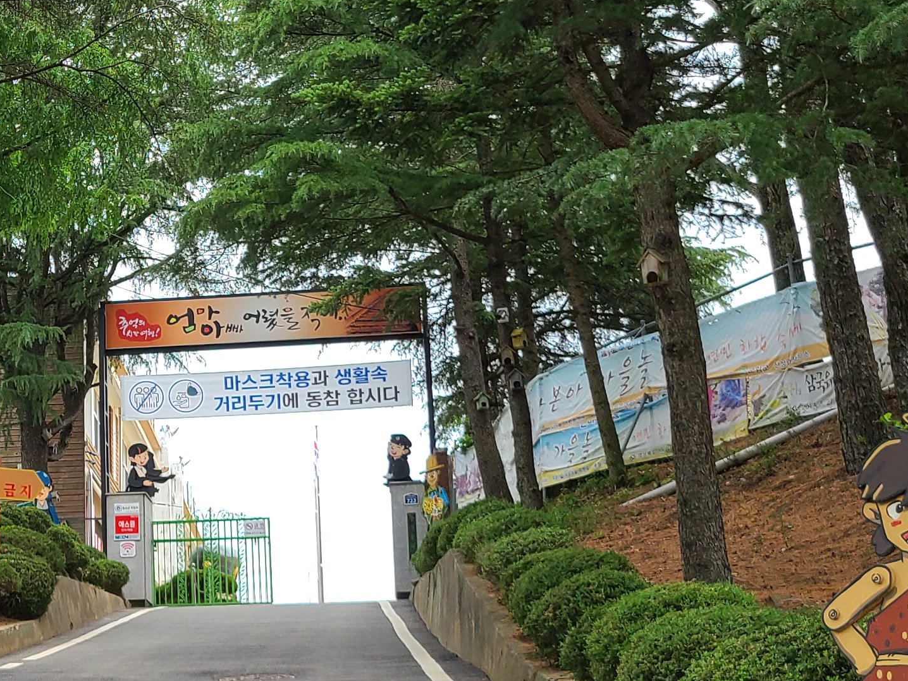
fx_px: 1915
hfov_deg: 25.6
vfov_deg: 20.2
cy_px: 395
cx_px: 37
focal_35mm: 73
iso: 40
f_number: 1.8
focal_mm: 5.4
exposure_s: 1/588
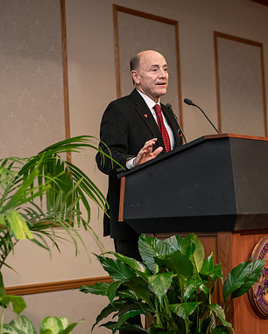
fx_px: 931
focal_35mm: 94
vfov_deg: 20.4
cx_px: 187
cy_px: 168
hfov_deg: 16.3
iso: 1600
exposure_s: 1/160
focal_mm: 66
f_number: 3.2
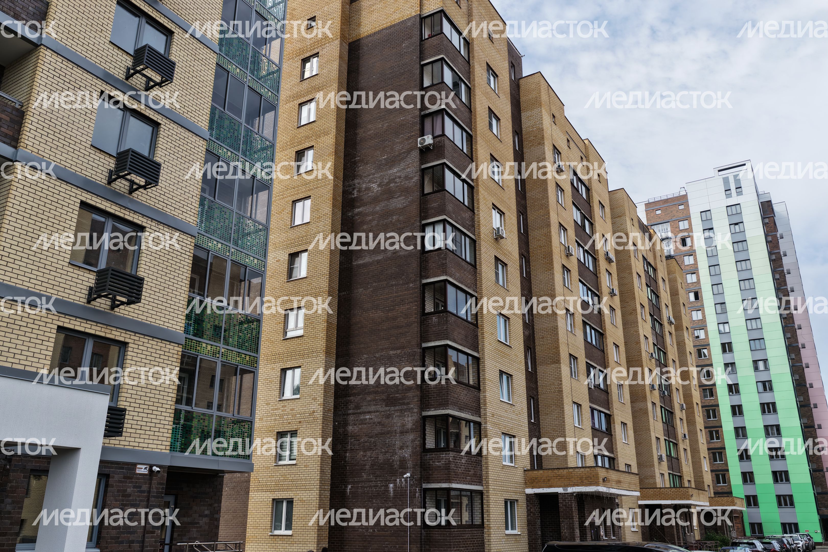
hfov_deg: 65.5
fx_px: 644
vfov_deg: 46.4
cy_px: 276
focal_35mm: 28
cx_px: 414
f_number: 2.8
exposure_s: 1/180
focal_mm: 14.45
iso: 230
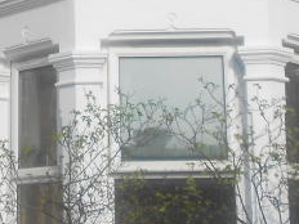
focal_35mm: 115
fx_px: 993
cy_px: 63
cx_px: 41
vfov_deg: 12.8
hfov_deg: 16.9
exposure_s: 1/640
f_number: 3.2
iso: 80
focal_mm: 4.6
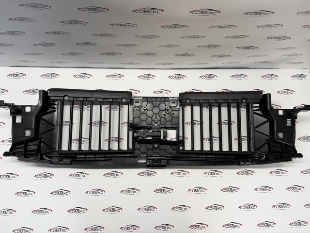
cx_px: 155
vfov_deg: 56.8
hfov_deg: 71.6
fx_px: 215
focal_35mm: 24
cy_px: 116
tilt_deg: -80.8
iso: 64
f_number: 1.78
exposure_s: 1/142
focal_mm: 6.76
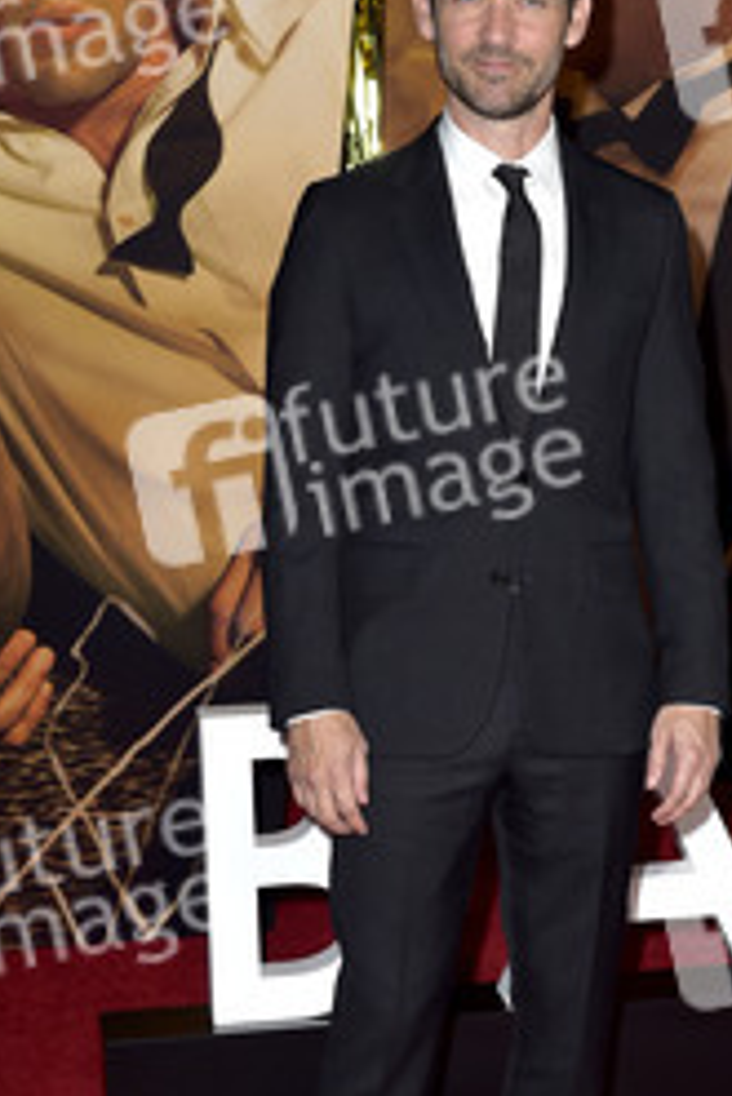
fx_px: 2863
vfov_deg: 21.6
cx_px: 486
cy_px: 683
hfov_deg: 14.5
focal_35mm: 94
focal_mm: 58
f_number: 6.3
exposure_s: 1/250
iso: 640
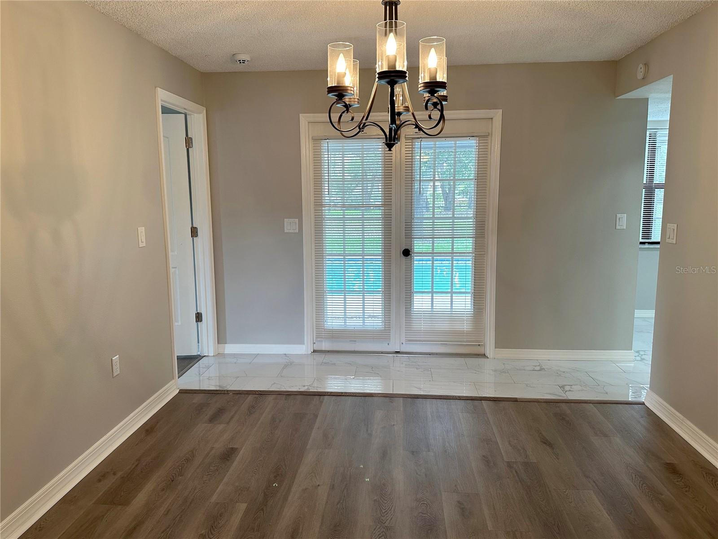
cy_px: 270
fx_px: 498
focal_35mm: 24
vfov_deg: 56.8
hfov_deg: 71.6
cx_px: 359
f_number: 1.78
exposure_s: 1/120
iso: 200
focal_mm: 6.86
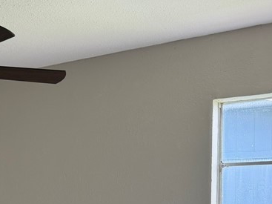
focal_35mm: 67
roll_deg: +0.0
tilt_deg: -1.2
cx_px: -17
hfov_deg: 26.9
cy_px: 213
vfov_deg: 21.0
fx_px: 526
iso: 125
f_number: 1.78
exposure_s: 1/203
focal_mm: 6.76
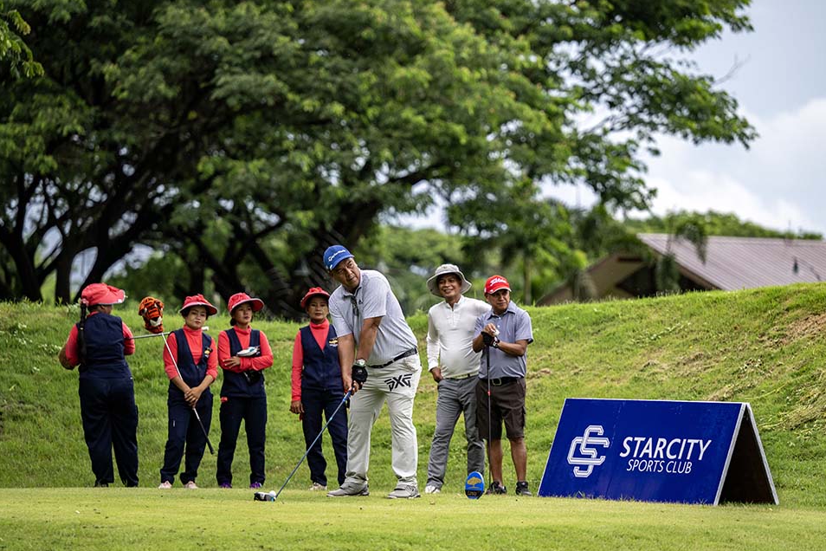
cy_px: 276
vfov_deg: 8.8
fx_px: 3579
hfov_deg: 13.2
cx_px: 412
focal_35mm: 156
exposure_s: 1/3200
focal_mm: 155
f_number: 2.8
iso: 500
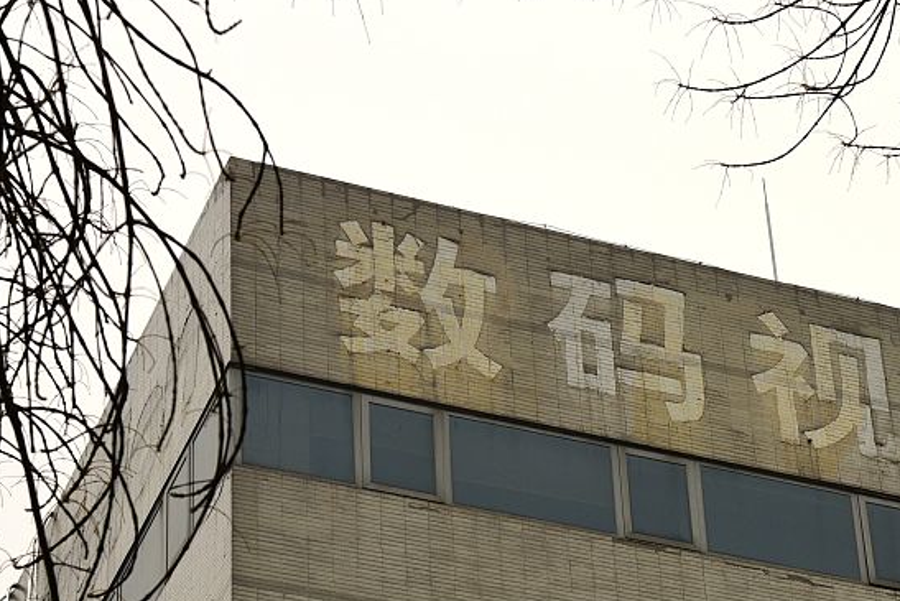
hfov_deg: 14.9
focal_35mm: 136
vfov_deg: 10.1
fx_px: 3401
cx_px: 770
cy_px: 516
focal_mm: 62
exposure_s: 1/125
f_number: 8
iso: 200
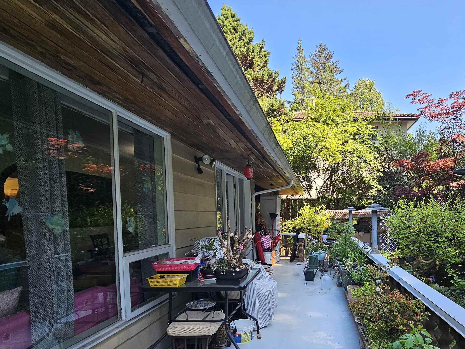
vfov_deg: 64.8
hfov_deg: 78.8
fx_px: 269
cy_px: 223
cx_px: 314
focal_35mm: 20
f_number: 2.2
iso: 50
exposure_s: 1/258
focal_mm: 2.2
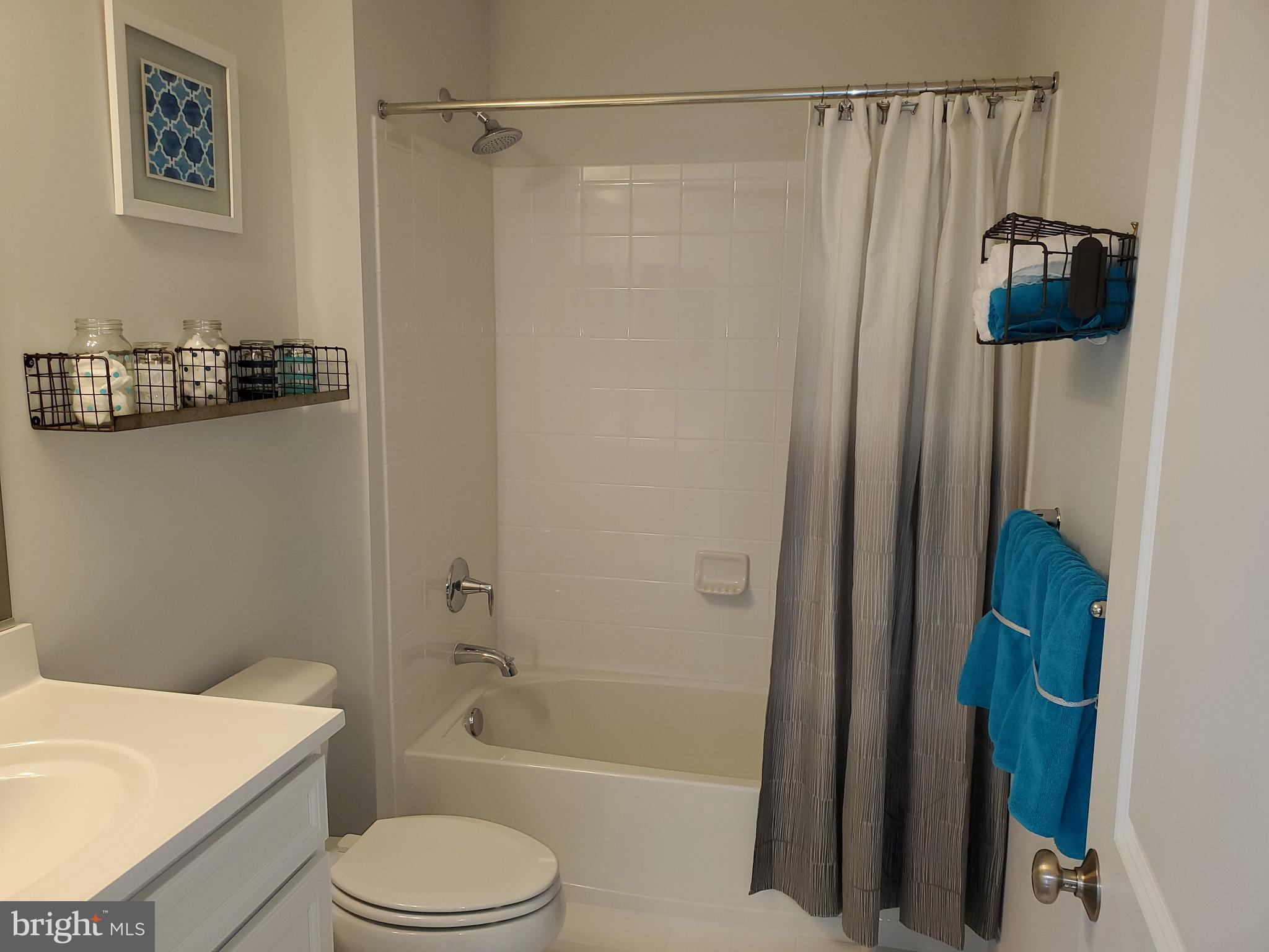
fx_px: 953
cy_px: 476
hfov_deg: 67.3
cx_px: 634
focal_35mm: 26
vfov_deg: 53.1
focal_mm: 4.3
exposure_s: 1/60
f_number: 2.4
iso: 80
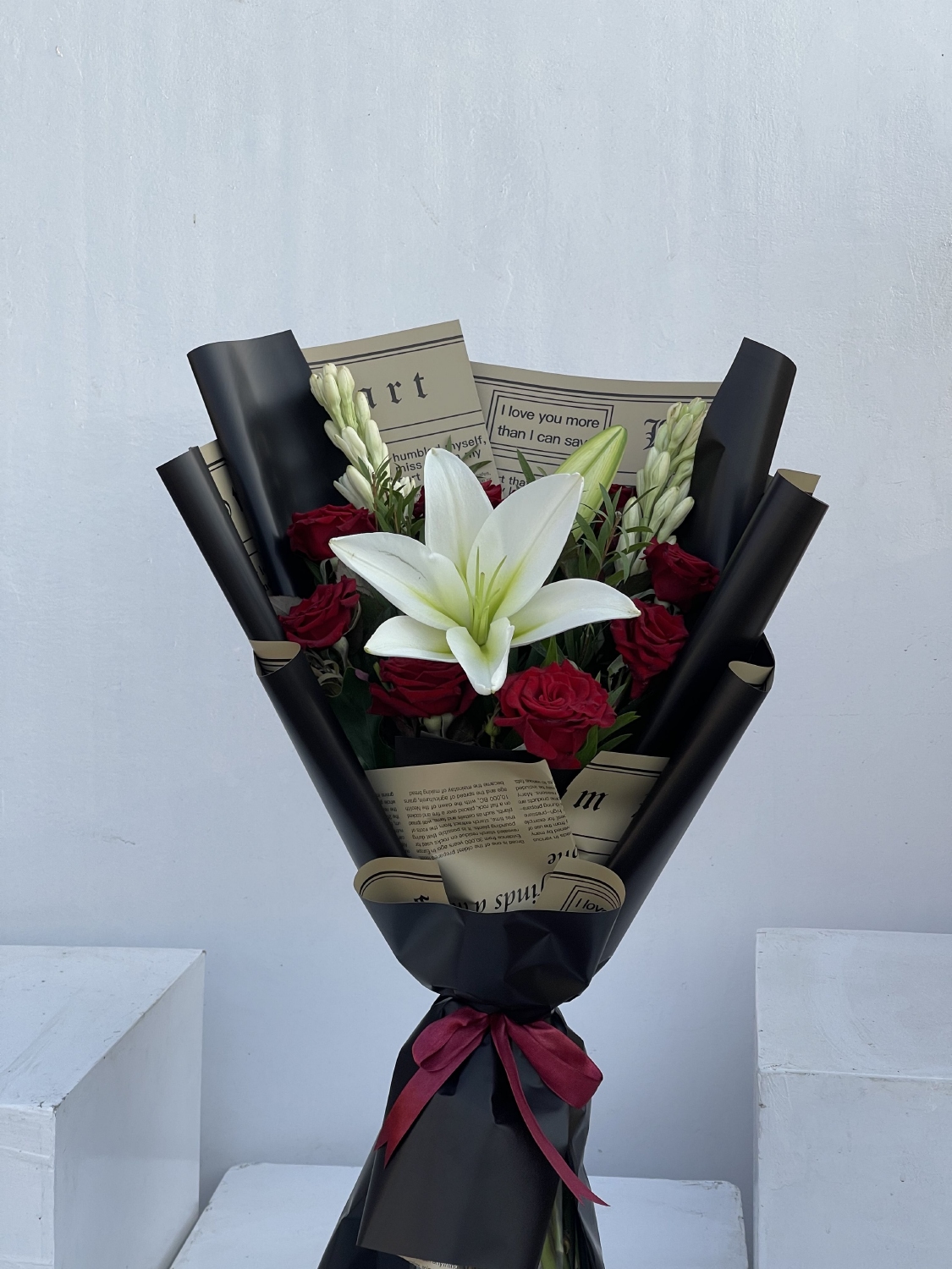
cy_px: 634
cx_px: 476
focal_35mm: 64
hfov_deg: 22.9
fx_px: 2347
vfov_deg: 30.3
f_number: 2.2
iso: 20
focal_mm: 7.5
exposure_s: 1/292
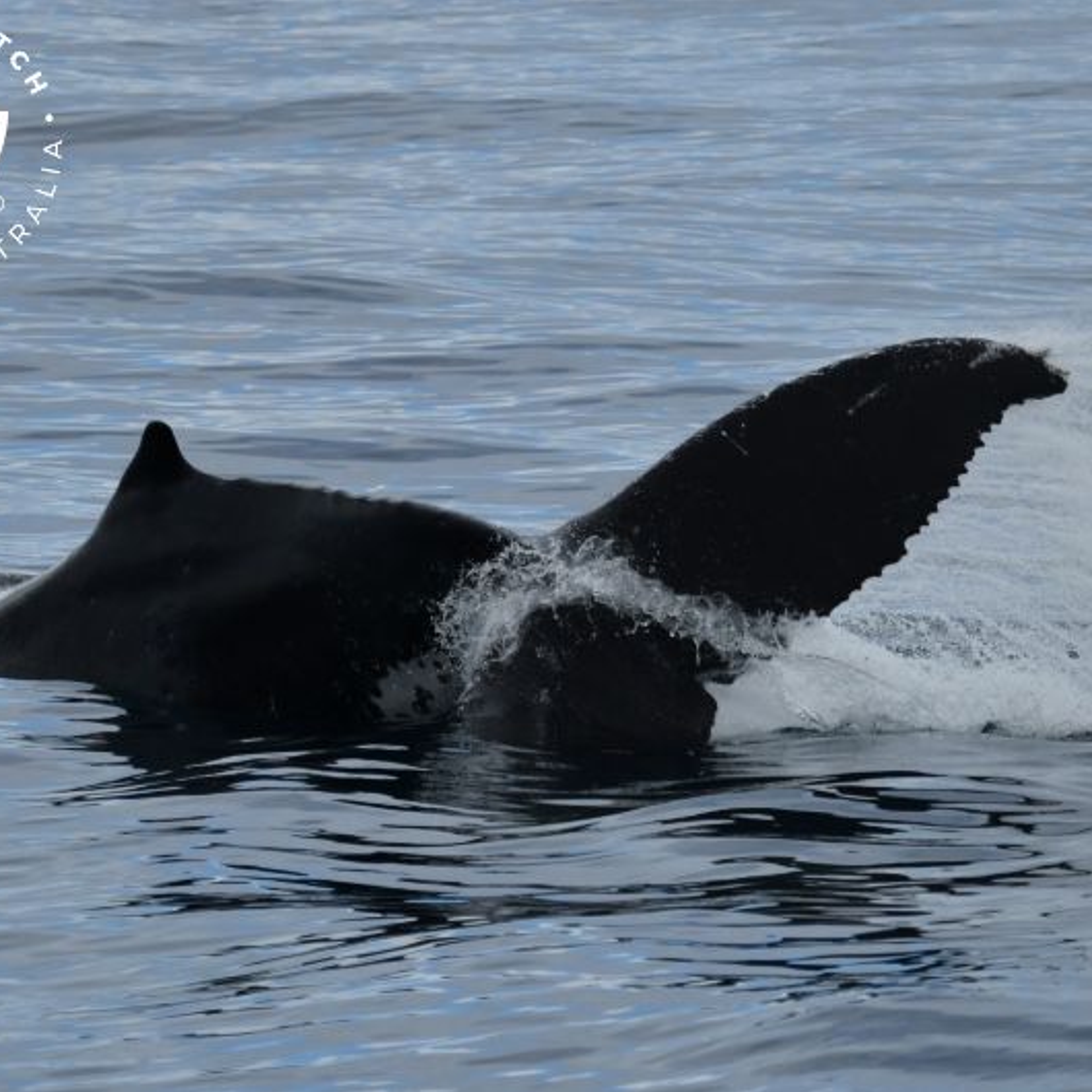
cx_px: 602
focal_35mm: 385
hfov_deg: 4.6
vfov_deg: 4.6
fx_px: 13741
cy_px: 547
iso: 720
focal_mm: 300
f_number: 5.6
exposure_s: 1/8000
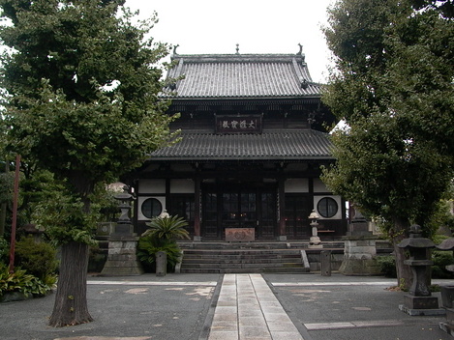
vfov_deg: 43.0
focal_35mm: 33
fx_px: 433
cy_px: 170
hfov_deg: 55.3
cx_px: 227
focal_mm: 7.13
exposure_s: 1/163
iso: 100
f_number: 2.04
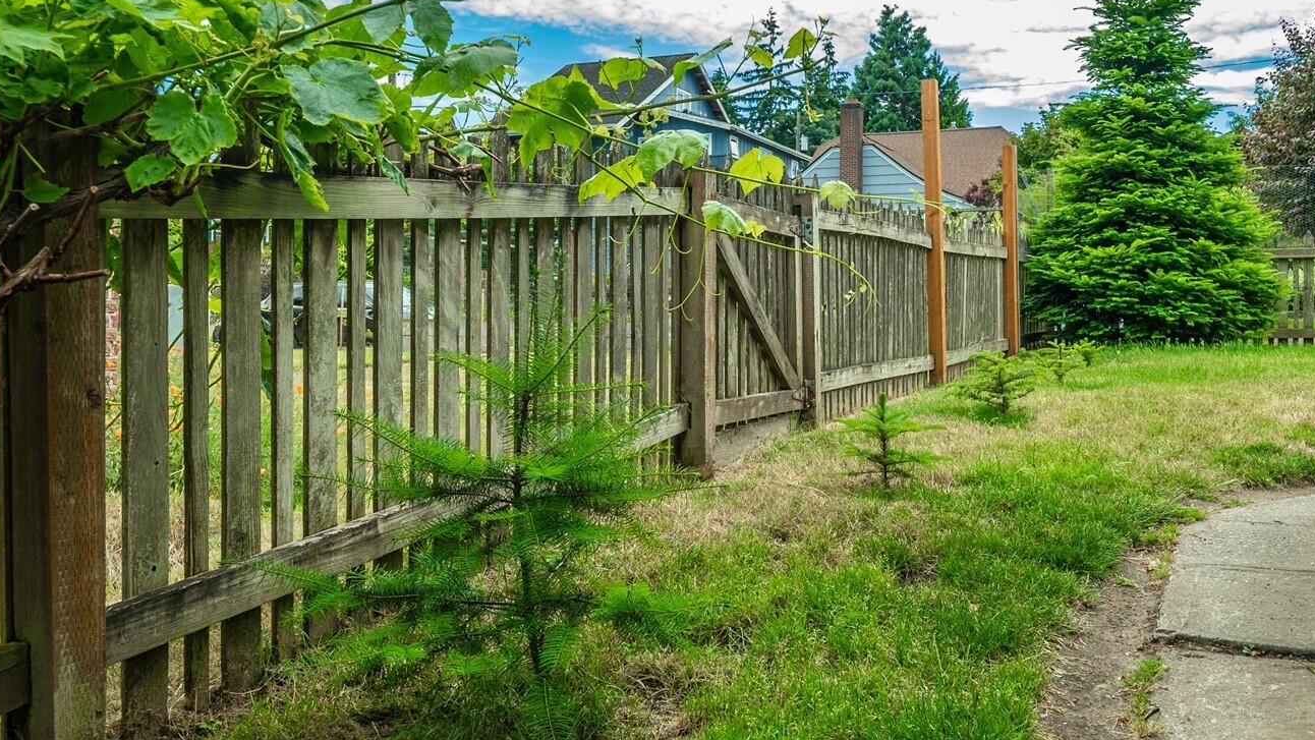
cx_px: 708
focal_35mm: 33
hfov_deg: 59.4
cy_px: 389
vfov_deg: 35.6
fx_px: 1151
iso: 80
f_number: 7.1
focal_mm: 24
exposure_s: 1/40
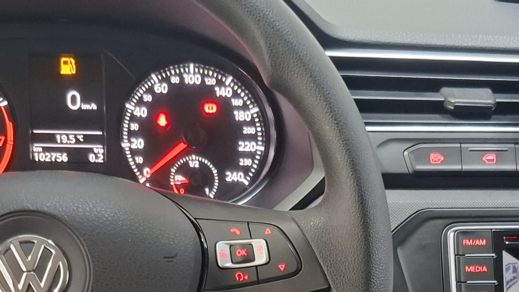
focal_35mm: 81
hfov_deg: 26.0
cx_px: 350
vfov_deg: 14.0
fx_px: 1115
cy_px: 443
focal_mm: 5.54
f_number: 1.8
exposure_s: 1/20
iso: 800
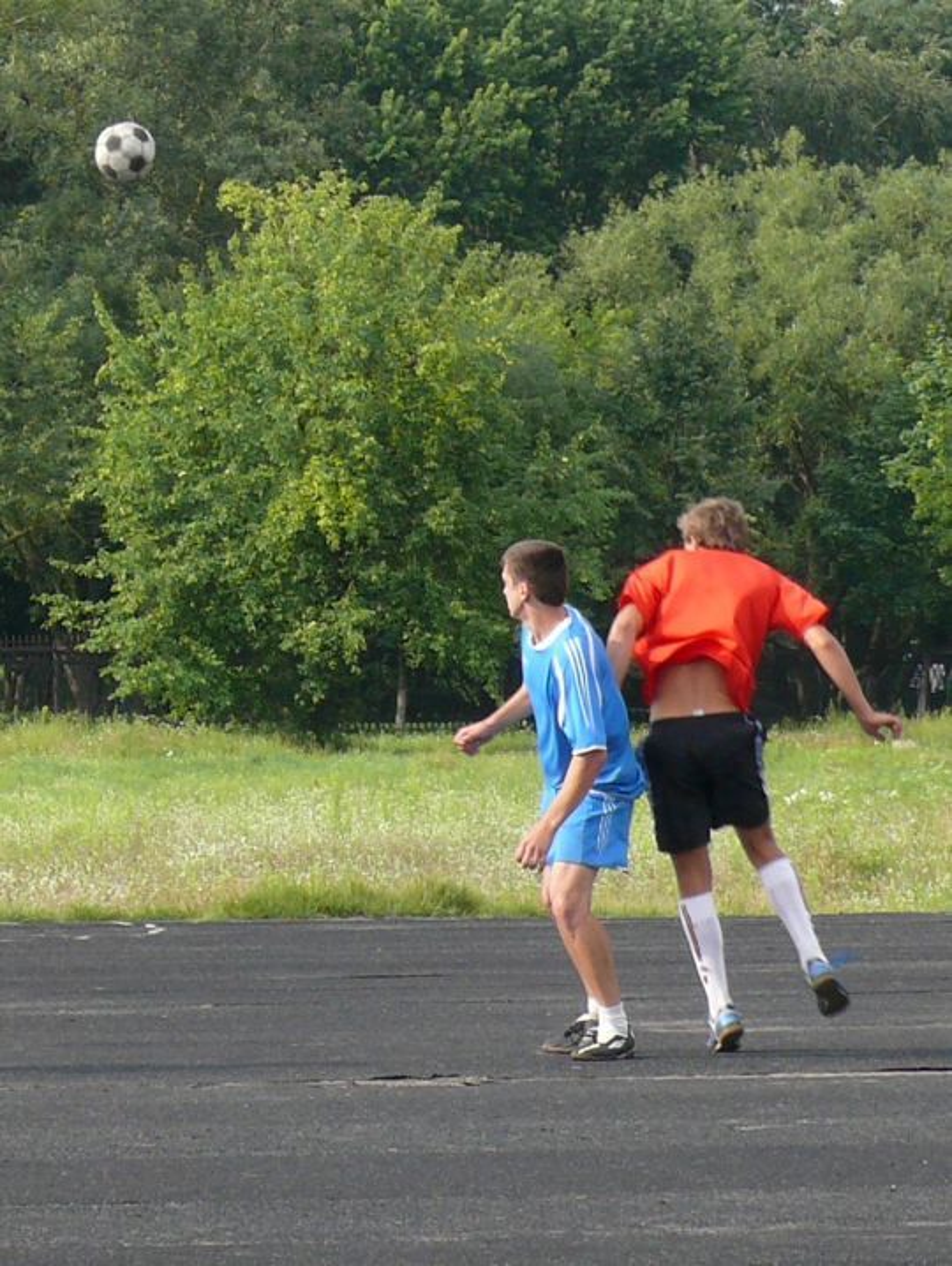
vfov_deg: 15.2
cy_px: 633
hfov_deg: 11.4
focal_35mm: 130
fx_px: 4758
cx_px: 476
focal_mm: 15.4
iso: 100
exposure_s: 1/250
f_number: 5
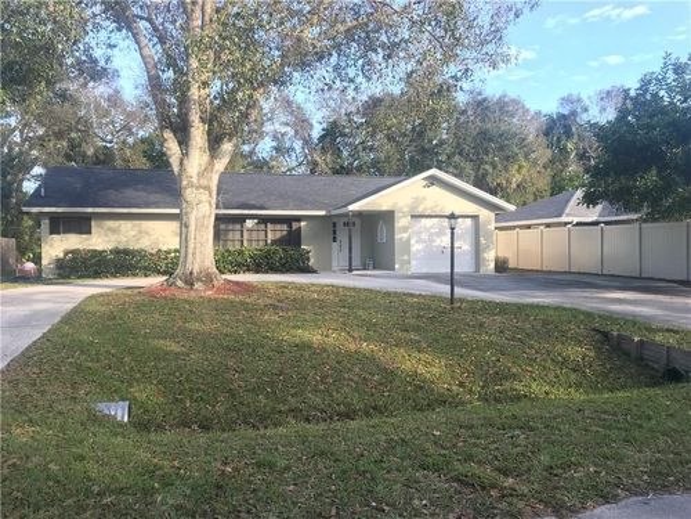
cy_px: 260
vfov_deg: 49.7
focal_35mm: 28
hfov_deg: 63.4
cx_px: 346
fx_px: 559
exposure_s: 1/280
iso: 20
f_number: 1.8
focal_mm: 3.99
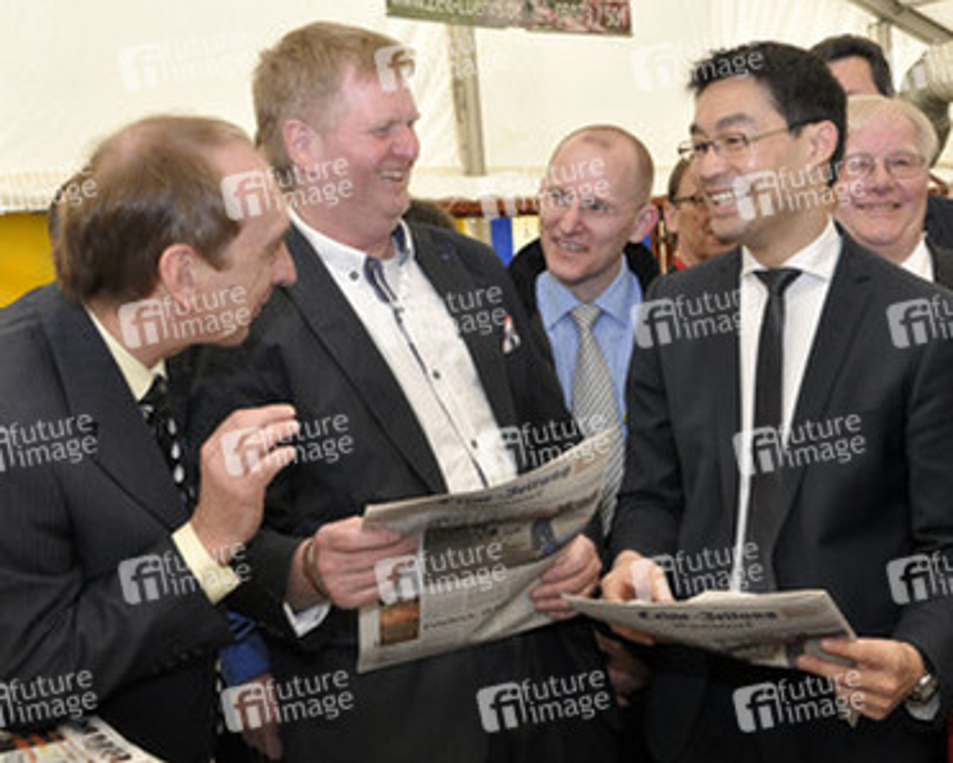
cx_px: 474
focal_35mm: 43
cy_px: 382
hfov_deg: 43.3
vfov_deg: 35.3
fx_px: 1201
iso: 400
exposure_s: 1/200
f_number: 7.1
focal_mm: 25
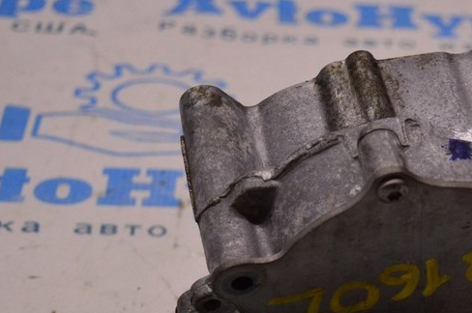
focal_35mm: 126
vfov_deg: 10.8
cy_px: 285
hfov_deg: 16.0
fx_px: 1650
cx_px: 438
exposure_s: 1/400
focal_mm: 40
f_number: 4.8
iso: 1600
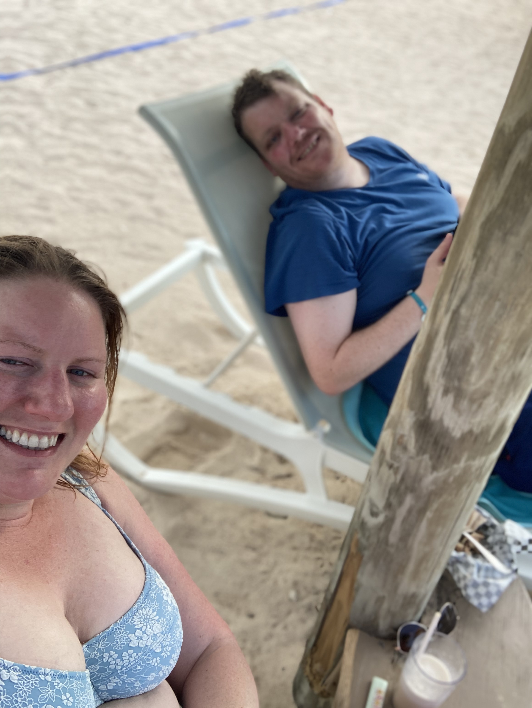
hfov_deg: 44.2
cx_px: 266
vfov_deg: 56.8
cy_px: 354
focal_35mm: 32
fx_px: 655
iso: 20
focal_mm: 2.87
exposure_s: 1/191
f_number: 2.2
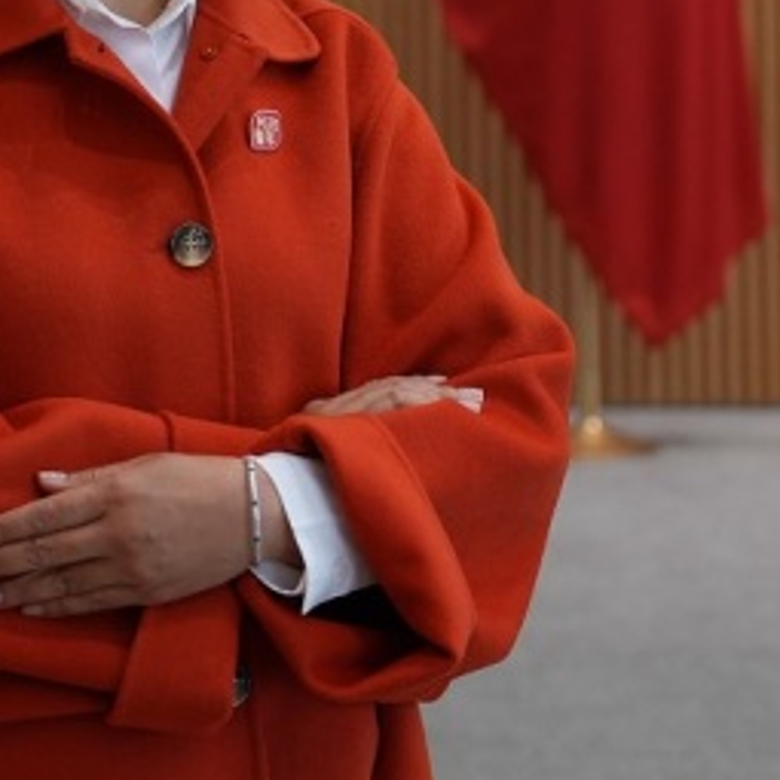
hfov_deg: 12.4
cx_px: 370
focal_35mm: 141
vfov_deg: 12.3
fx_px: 3595
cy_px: 43
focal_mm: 44
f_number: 2.8
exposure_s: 1/160
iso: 1250
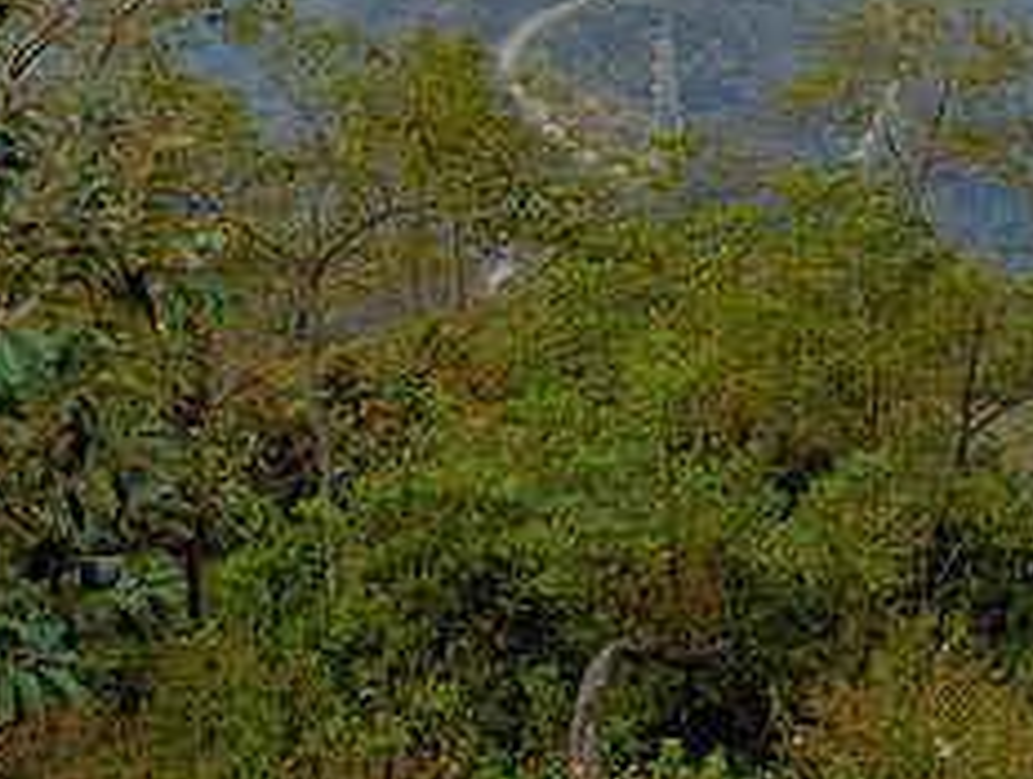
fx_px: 1794
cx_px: 730
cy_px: -122
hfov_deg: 31.7
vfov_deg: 22.8
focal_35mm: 60
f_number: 1.68
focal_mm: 6.9
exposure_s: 1/386
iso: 21
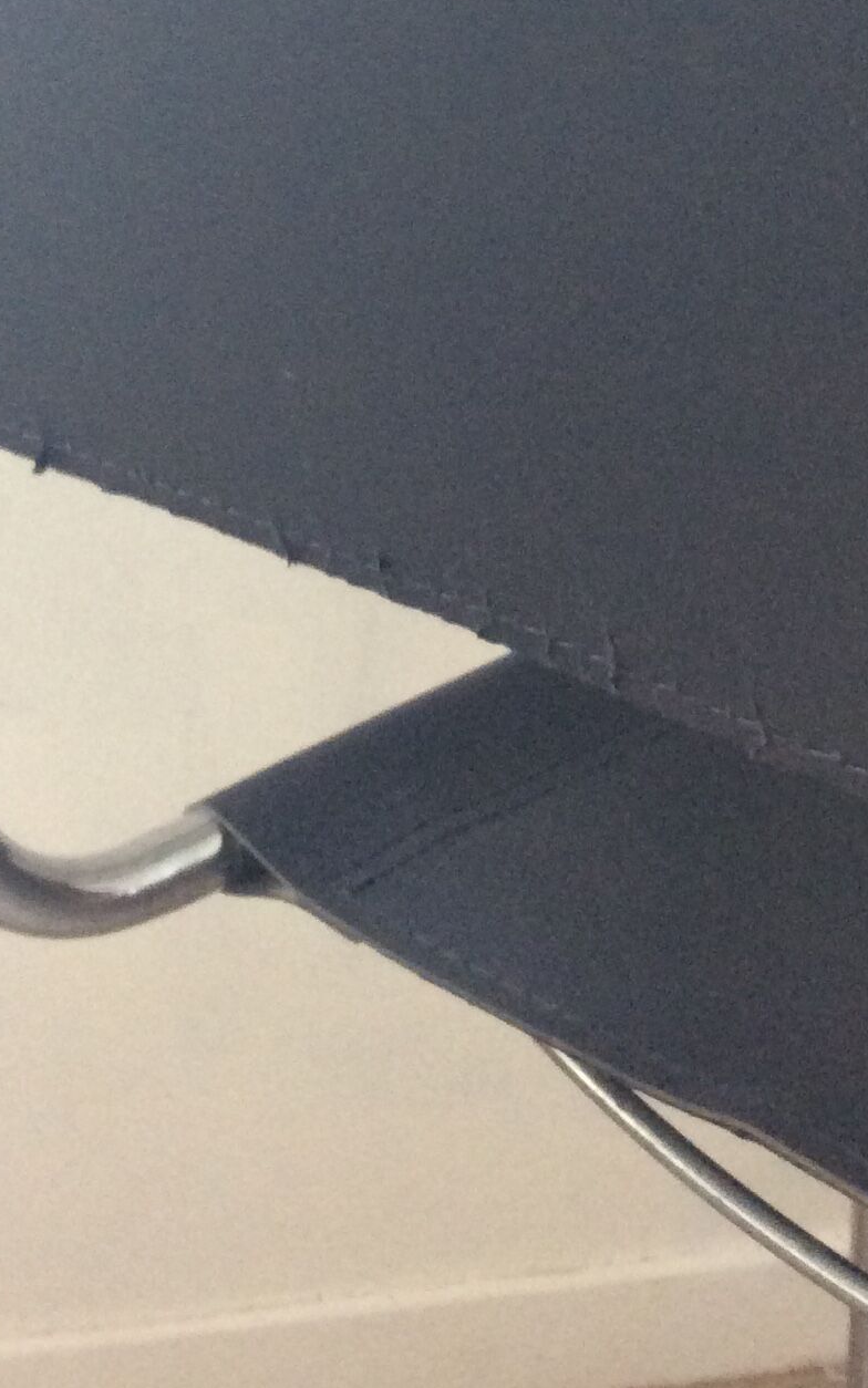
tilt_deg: -15.9
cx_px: 744
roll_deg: +0.6
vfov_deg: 28.8
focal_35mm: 70
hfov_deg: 18.4
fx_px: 2649
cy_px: 311
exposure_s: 1/25
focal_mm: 3.3
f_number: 2.4
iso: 160
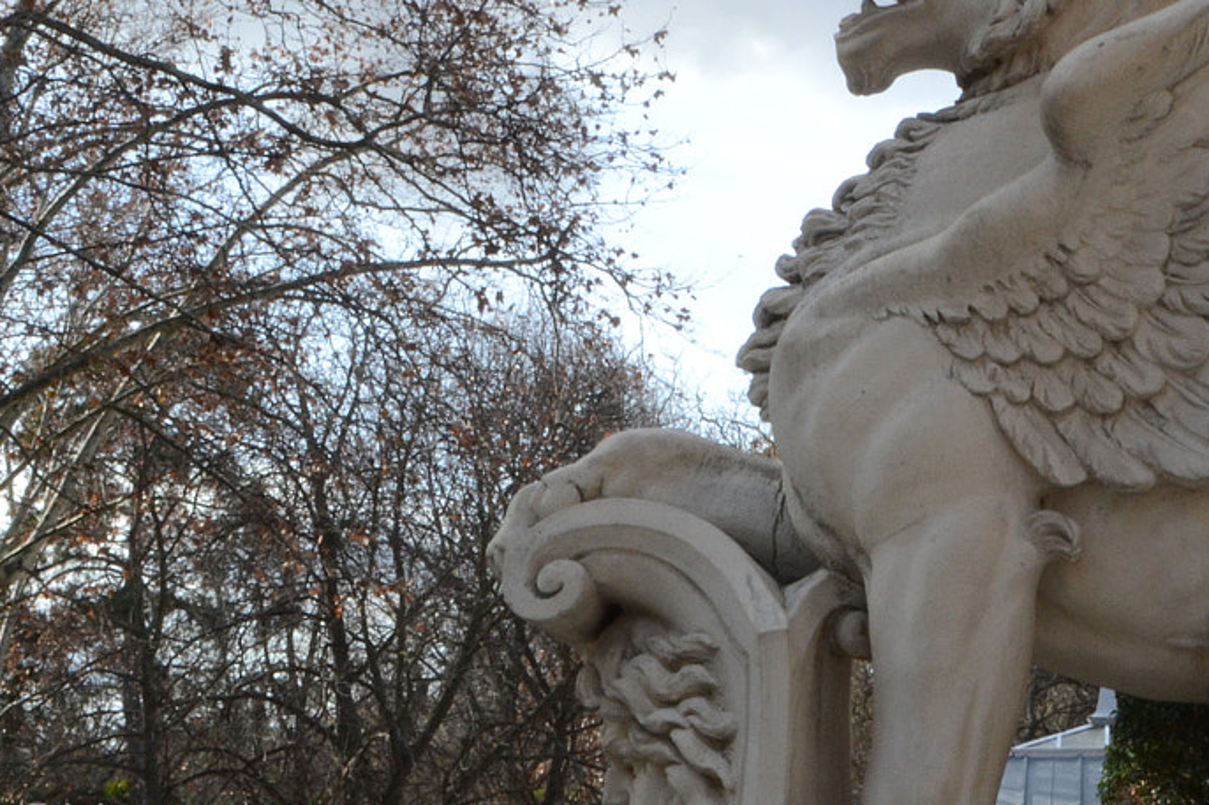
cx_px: 1077
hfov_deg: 21.9
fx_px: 3055
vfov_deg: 14.9
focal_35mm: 91
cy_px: 136
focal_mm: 26
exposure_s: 1/30
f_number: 29
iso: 400
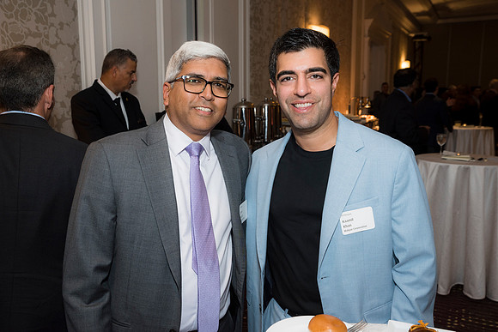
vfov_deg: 36.9
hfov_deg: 53.1
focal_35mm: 36
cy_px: 166
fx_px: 498
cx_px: 249
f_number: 5.6
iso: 800
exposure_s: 1/125
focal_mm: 36
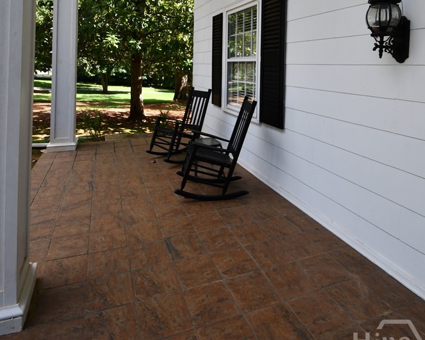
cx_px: 211
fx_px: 277
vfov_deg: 57.1
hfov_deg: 75.0
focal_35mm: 22
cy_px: 56
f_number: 5.6
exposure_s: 1/250
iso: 220
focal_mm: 10
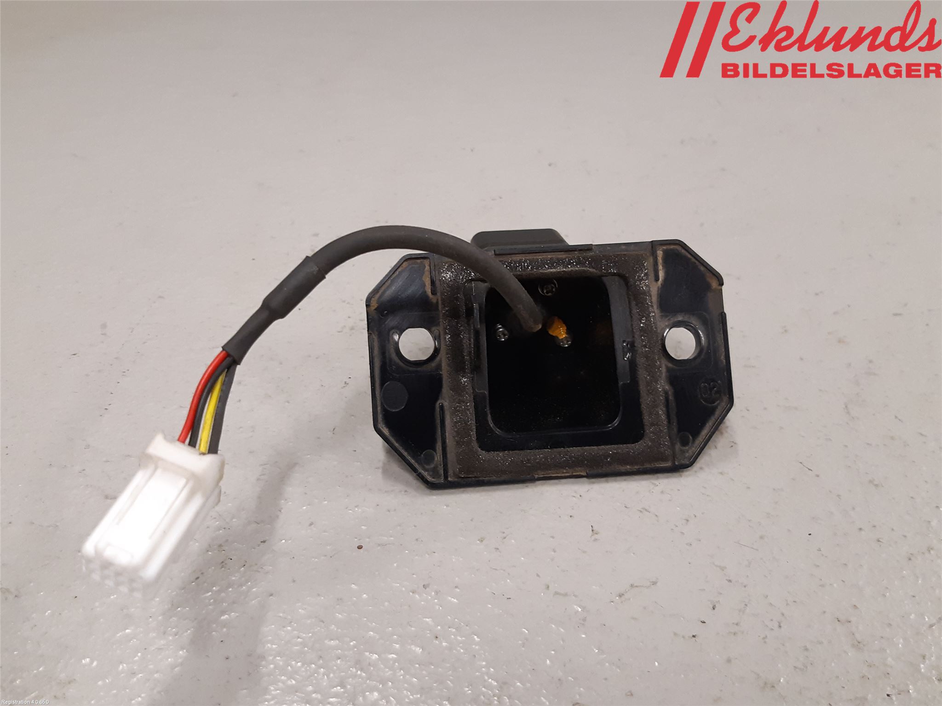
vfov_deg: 53.1
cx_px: 471
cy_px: 353
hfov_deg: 67.3
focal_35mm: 26
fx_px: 708
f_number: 1.7
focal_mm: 3.93
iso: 160
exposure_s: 1/50
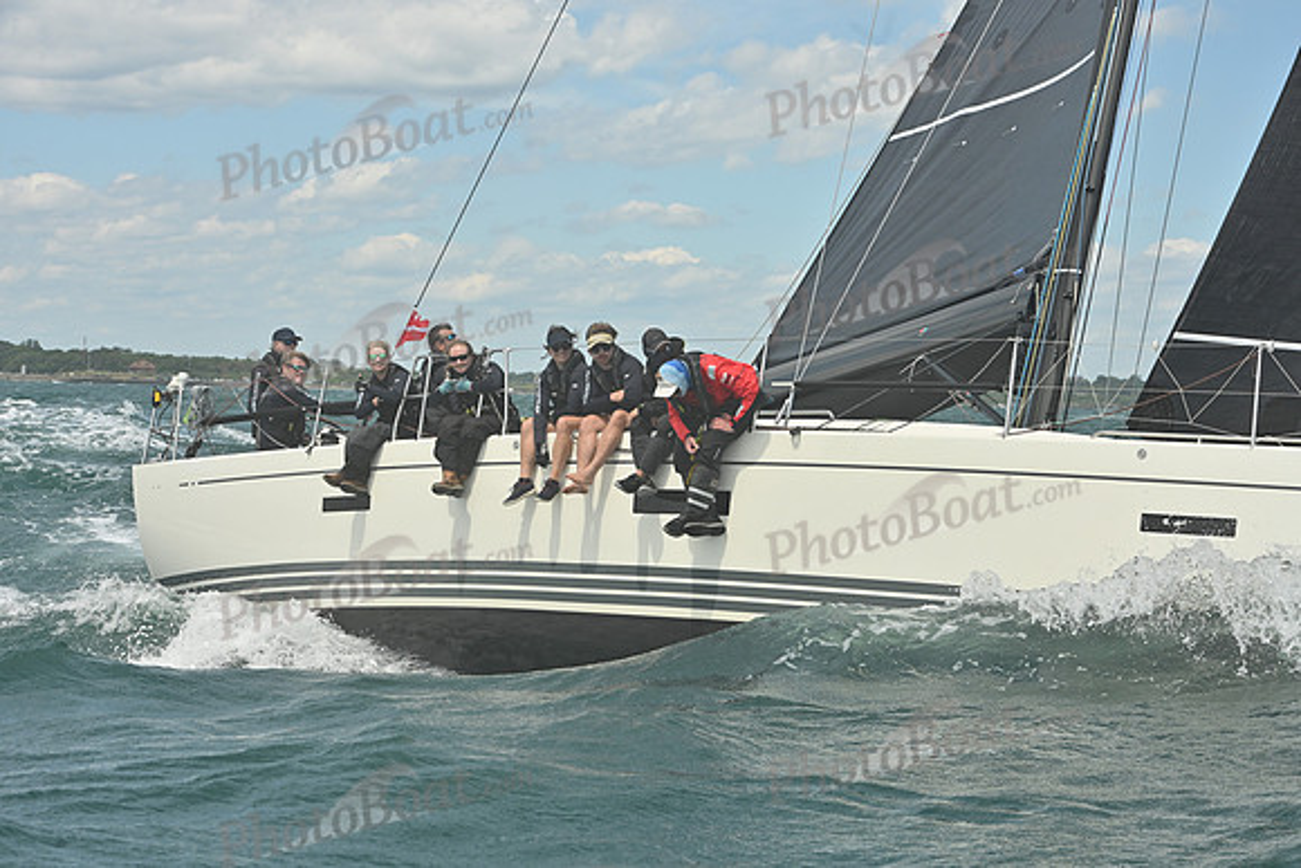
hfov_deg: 23.6
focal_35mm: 86
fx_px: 3109
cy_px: 434
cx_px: 650
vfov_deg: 15.9
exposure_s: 1/1250
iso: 320
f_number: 10
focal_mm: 86
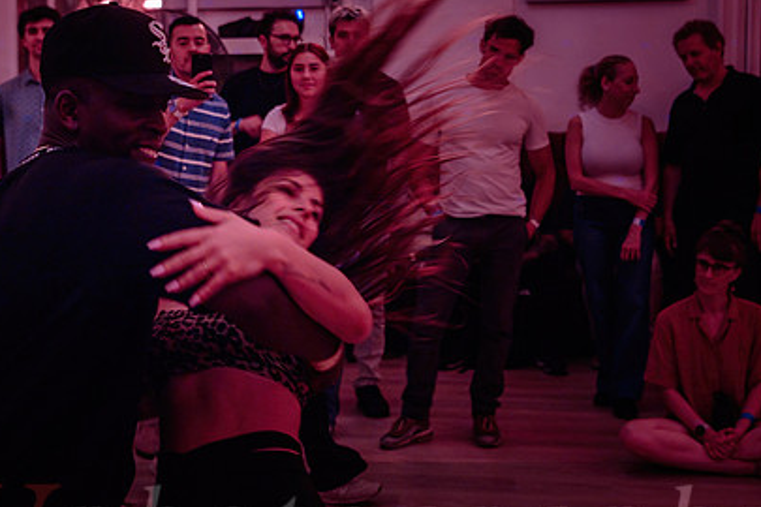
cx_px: 271
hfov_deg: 31.7
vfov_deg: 21.5
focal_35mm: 63
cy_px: 201
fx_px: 1332
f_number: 2.8
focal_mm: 35
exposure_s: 1/80
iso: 640
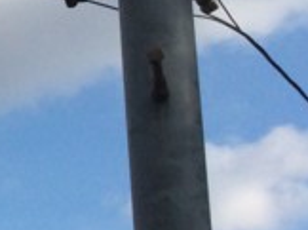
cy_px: 270
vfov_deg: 9.3
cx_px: -416
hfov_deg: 10.8
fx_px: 1404
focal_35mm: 158
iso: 32
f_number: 2.4
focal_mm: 3.3
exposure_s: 1/1733
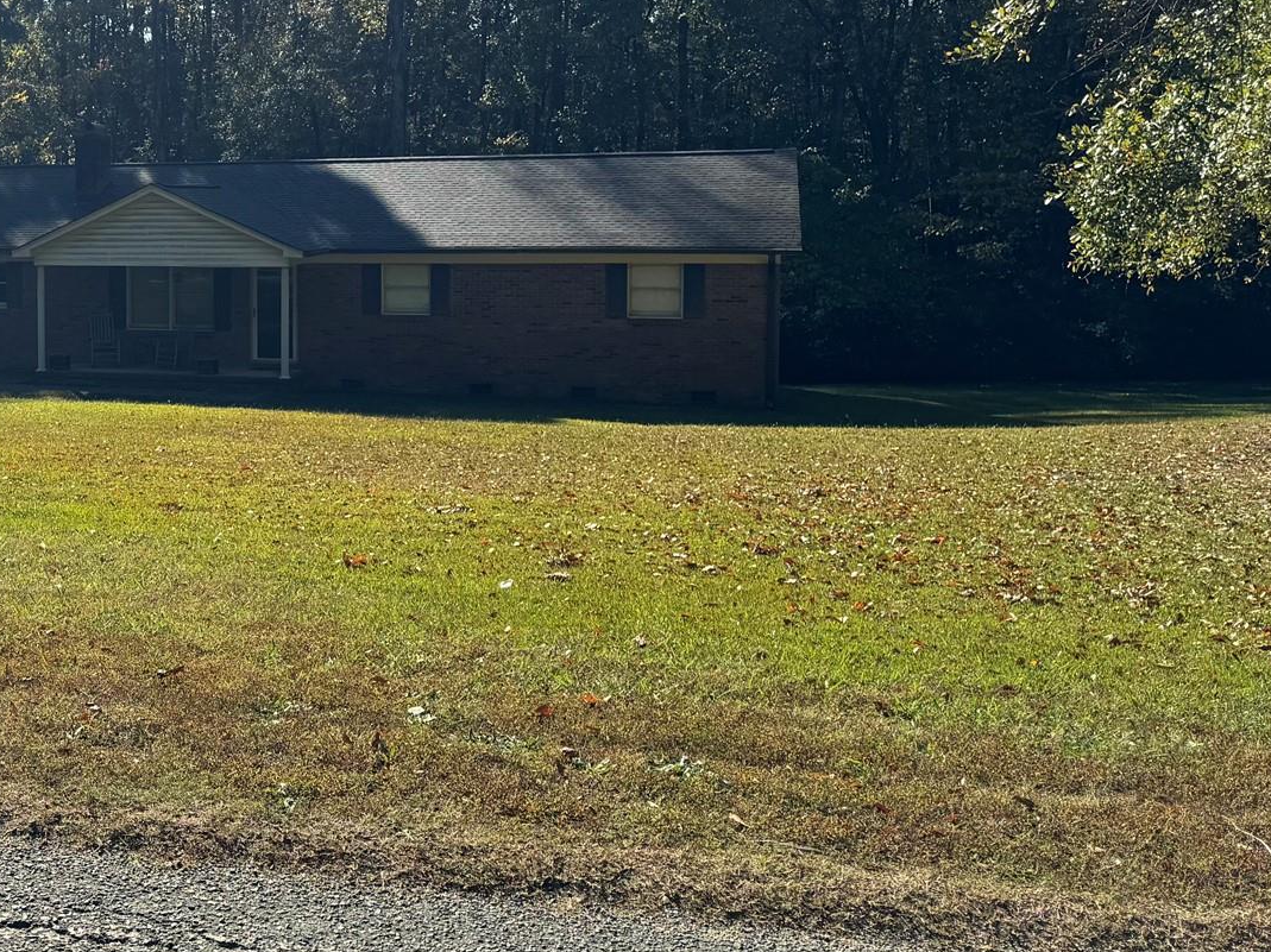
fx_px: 1688
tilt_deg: -4.4
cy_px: 298
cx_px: 63
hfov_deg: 37.7
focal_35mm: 46
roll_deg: +0.5
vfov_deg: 31.2
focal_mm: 6.76
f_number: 1.78
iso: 80
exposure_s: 1/2833
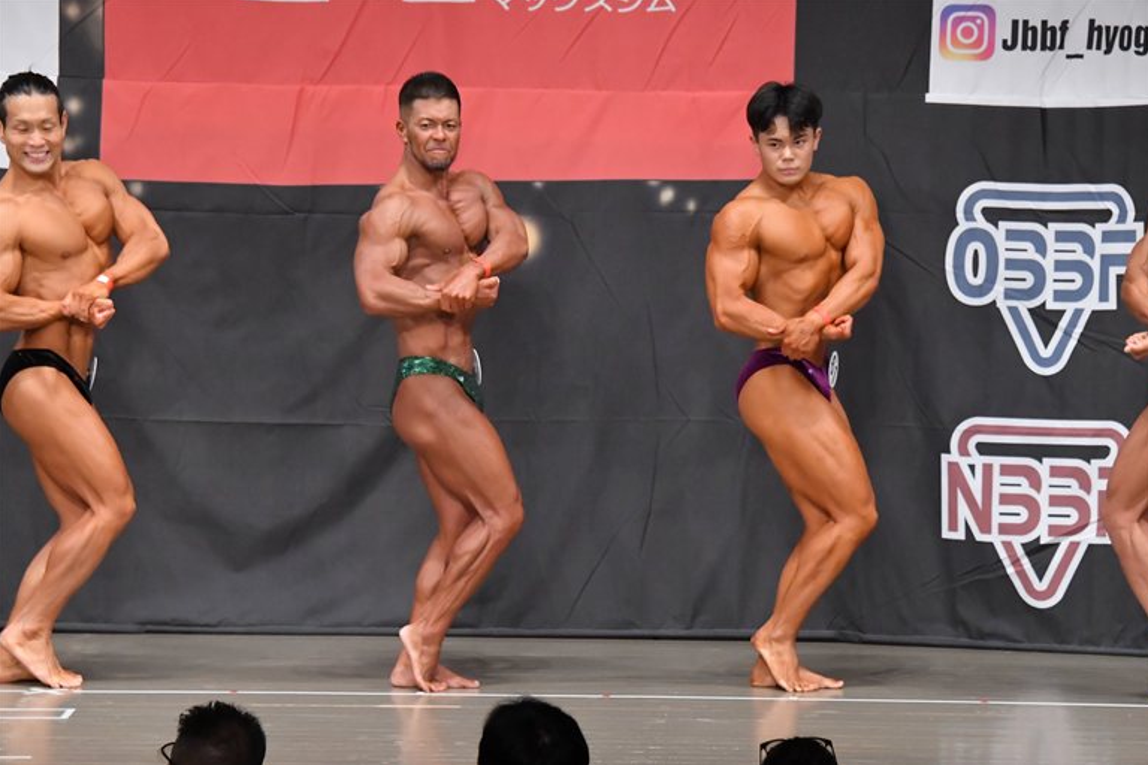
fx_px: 6983
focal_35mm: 219
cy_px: 382
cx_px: 576
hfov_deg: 9.4
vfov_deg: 6.3
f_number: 5.6
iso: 6400
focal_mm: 145
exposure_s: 1/400
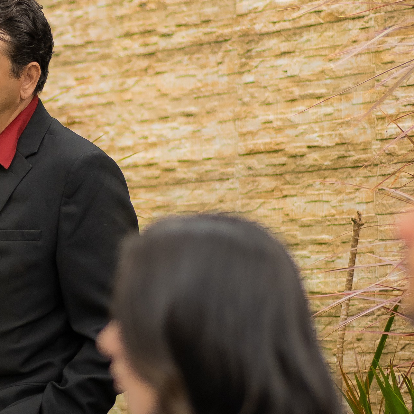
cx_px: 5
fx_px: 3099
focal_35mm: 229
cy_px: 200
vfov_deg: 7.6
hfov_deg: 7.6
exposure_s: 1/1000
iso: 500
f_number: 1.4
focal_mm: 56
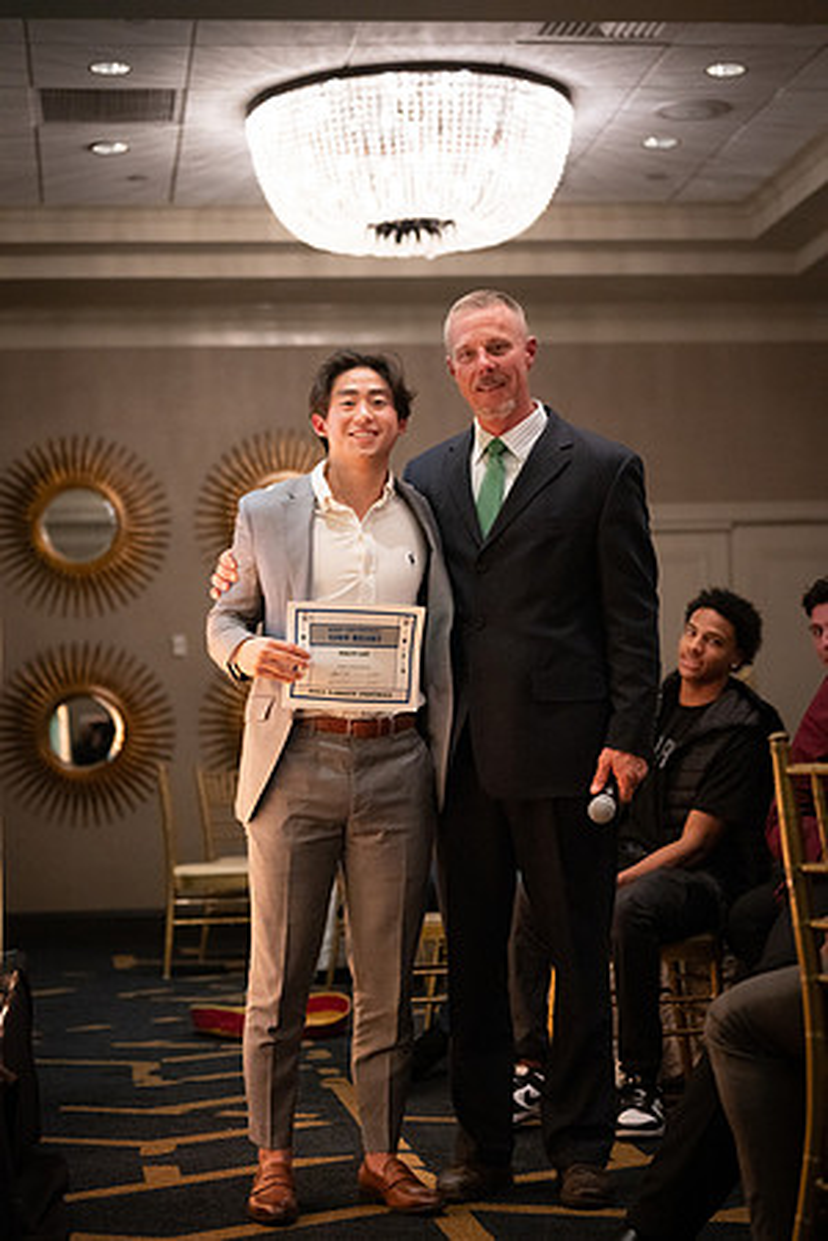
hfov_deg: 19.5
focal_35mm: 70
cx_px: 414
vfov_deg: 28.8
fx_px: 2415
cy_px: 620
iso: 8000
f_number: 2.8
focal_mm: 70
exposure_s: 1/320
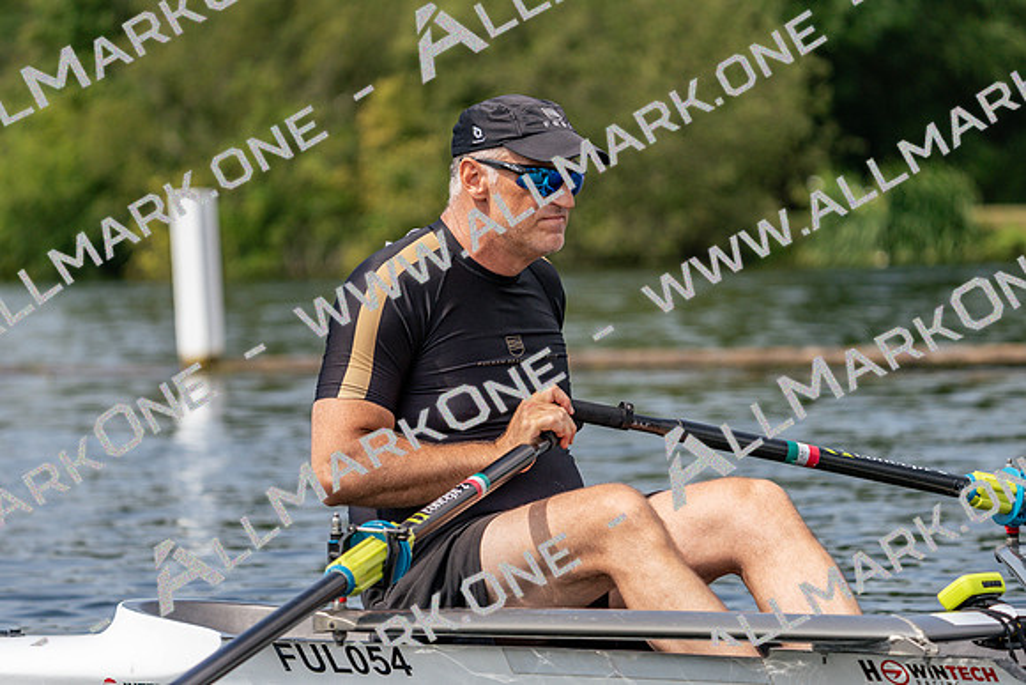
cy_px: 342
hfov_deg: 10.3
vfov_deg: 6.9
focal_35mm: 200
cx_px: 513
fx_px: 5701
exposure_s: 1/1600
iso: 320
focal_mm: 200
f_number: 5.6
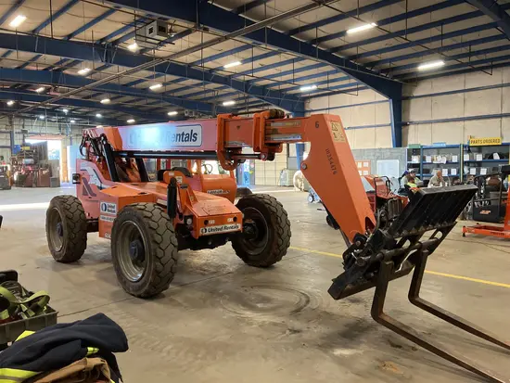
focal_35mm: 28
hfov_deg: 63.4
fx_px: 413
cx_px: 255
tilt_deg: -4.0
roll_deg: +0.9
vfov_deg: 49.8
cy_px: 192
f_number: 1.8
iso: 320
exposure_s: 1/60
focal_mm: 3.99
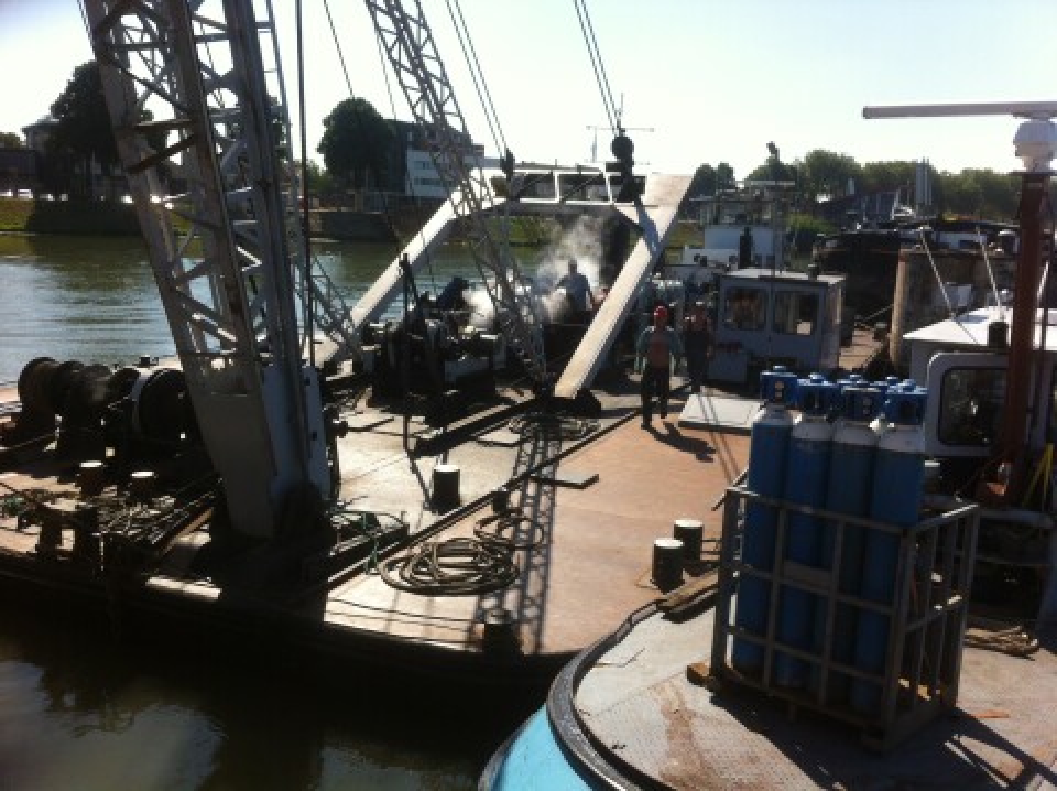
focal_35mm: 35
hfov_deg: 52.7
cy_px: 396
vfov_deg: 40.6
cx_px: 528
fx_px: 1068
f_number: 2.8
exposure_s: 1/1160
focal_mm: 3.85
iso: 80
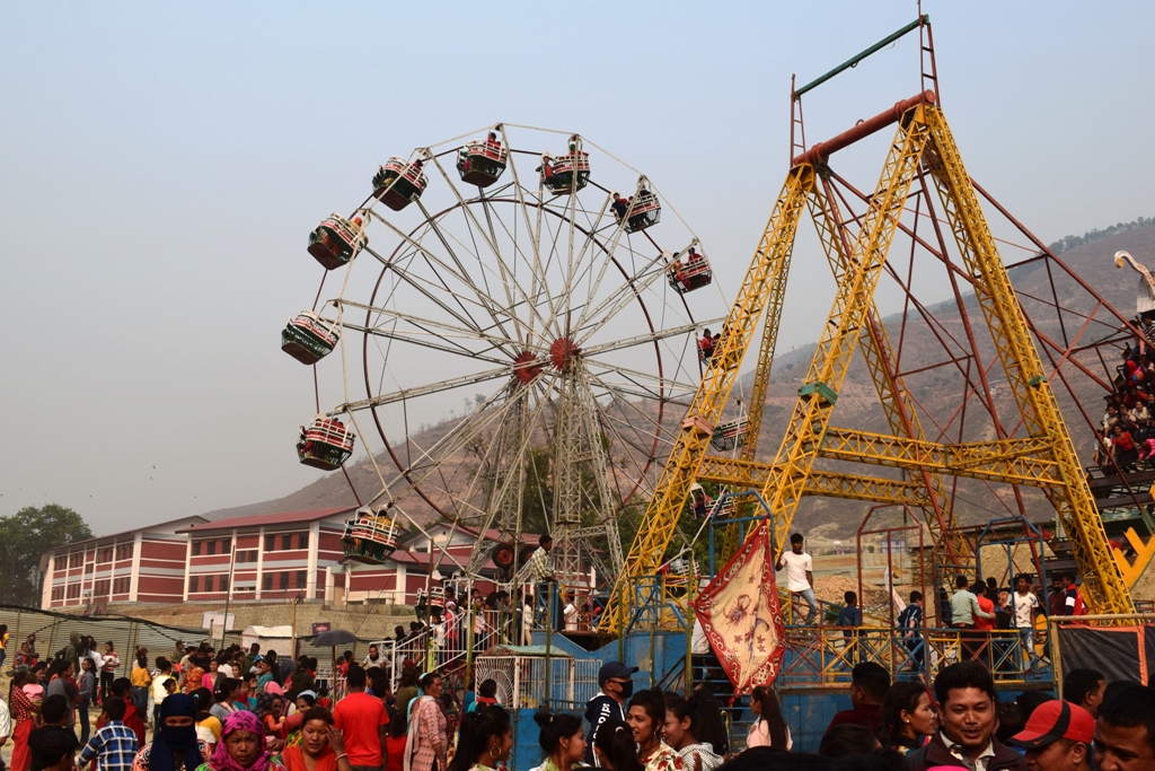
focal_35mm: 36
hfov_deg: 53.1
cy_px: 386
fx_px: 1155
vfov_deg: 36.9
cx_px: 578
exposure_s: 1/500
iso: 400
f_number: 11
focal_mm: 24
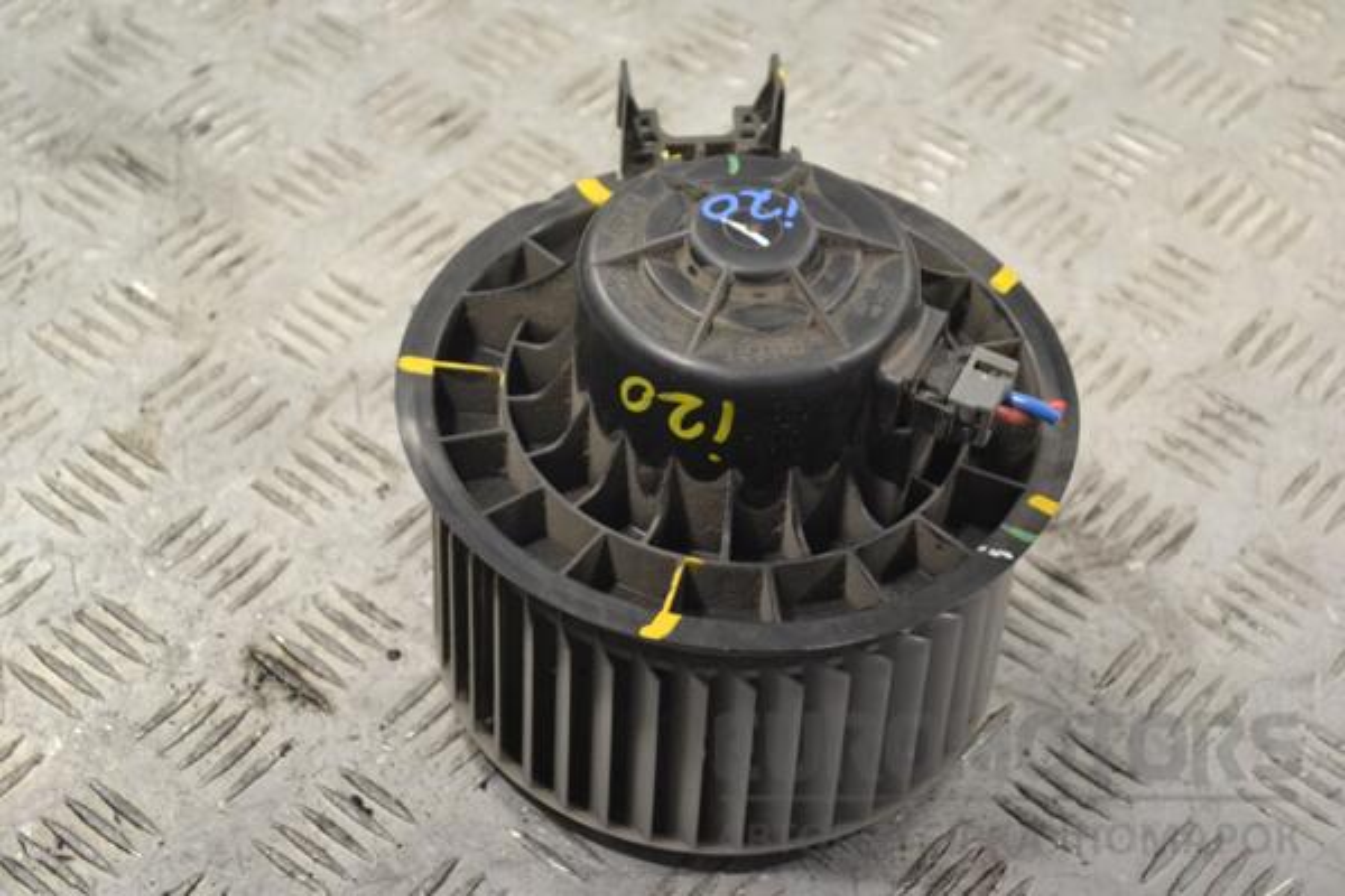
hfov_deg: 24.6
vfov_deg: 16.6
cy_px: 448
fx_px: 3082
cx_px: 672
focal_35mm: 82
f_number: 5.6
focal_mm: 55
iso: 3200
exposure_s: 1/400
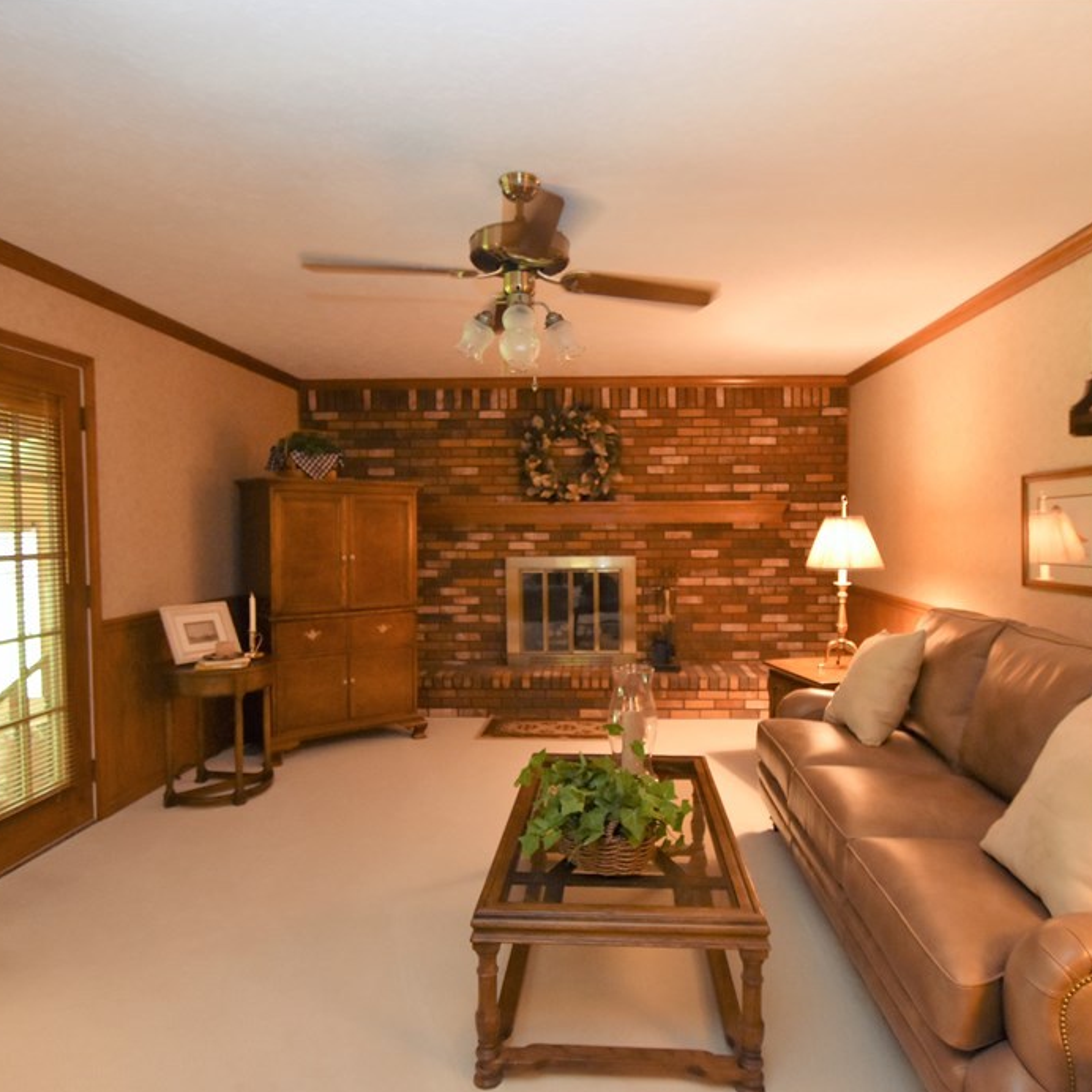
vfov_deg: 74.8
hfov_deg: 74.7
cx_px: 582
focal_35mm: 20
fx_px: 714
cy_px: 563
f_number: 3.5
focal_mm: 10
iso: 1400
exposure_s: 1/60
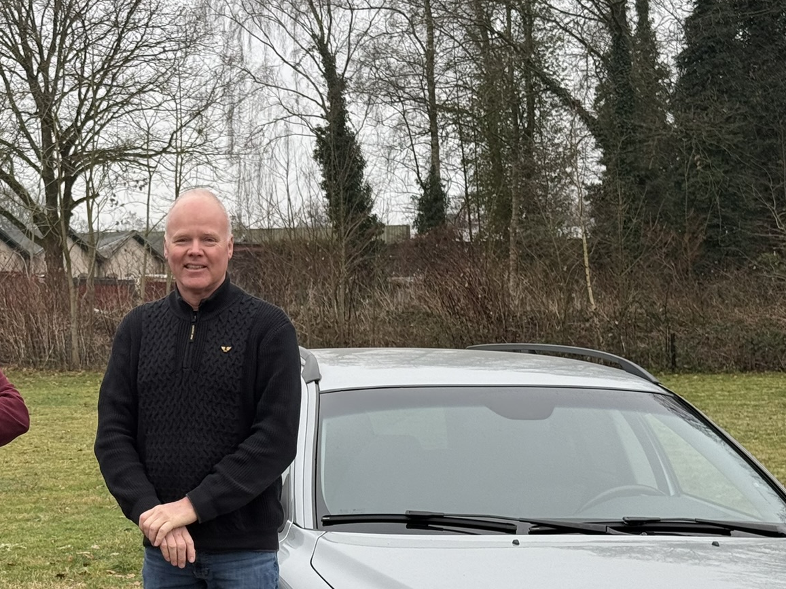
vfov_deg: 17.3
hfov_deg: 22.5
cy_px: 404
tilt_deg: -3.8
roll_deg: +0.5
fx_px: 1929
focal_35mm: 85
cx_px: 94
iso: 64
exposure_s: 1/420
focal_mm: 6.76
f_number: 1.78
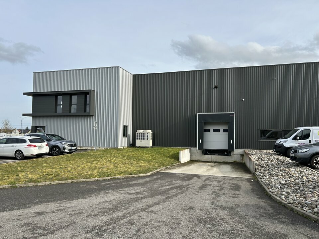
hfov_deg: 67.3
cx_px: 160
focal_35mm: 26
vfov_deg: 53.1
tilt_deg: +2.0
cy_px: 120
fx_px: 240
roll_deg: -0.9
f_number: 1.5
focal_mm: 5.7
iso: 50
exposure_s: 1/2632
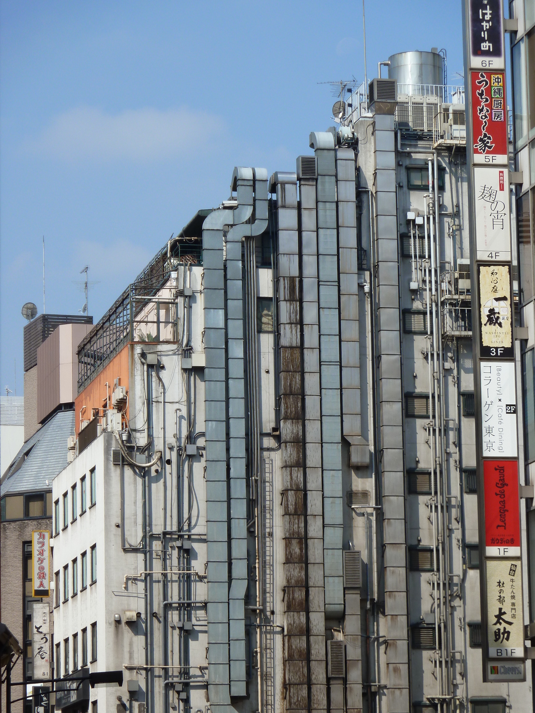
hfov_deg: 10.1
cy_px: 356
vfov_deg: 13.4
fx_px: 3029
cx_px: 268
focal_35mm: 147
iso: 80
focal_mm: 24.1
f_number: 4.5
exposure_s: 1/500
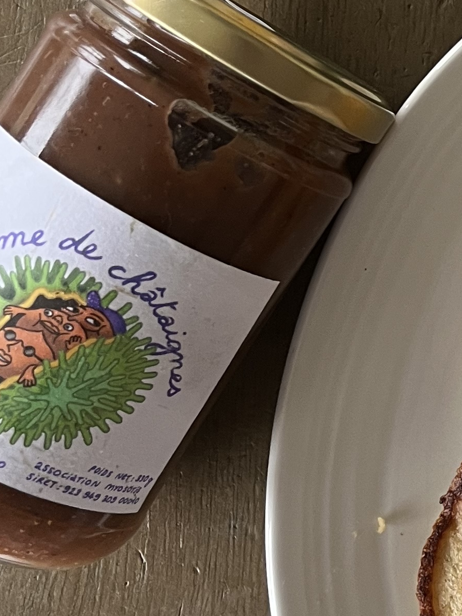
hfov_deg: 15.4
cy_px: 179
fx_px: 1566
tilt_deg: -86.9
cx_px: 711
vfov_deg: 22.1
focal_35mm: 88
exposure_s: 1/50
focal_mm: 5.1
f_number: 1.6
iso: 125
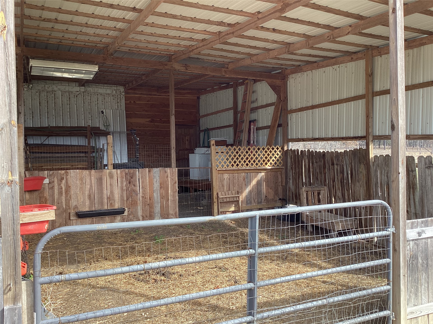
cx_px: 216
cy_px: 162
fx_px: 388
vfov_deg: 45.4
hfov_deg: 58.4
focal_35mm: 31
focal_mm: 3.3
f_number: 2.4
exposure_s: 1/125
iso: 25
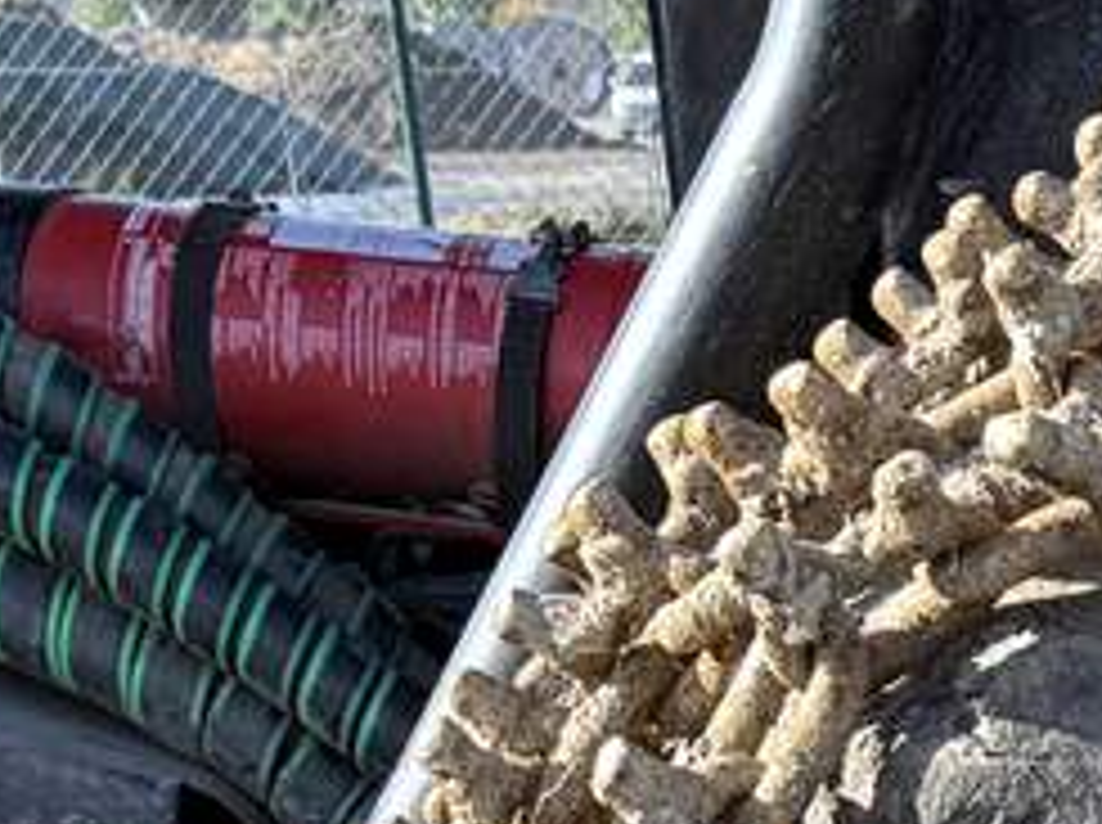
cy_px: 2080
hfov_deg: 11.1
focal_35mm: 157
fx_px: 4991
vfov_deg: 8.5
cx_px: 2375
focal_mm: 6.76
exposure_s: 1/728
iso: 80
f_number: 1.78
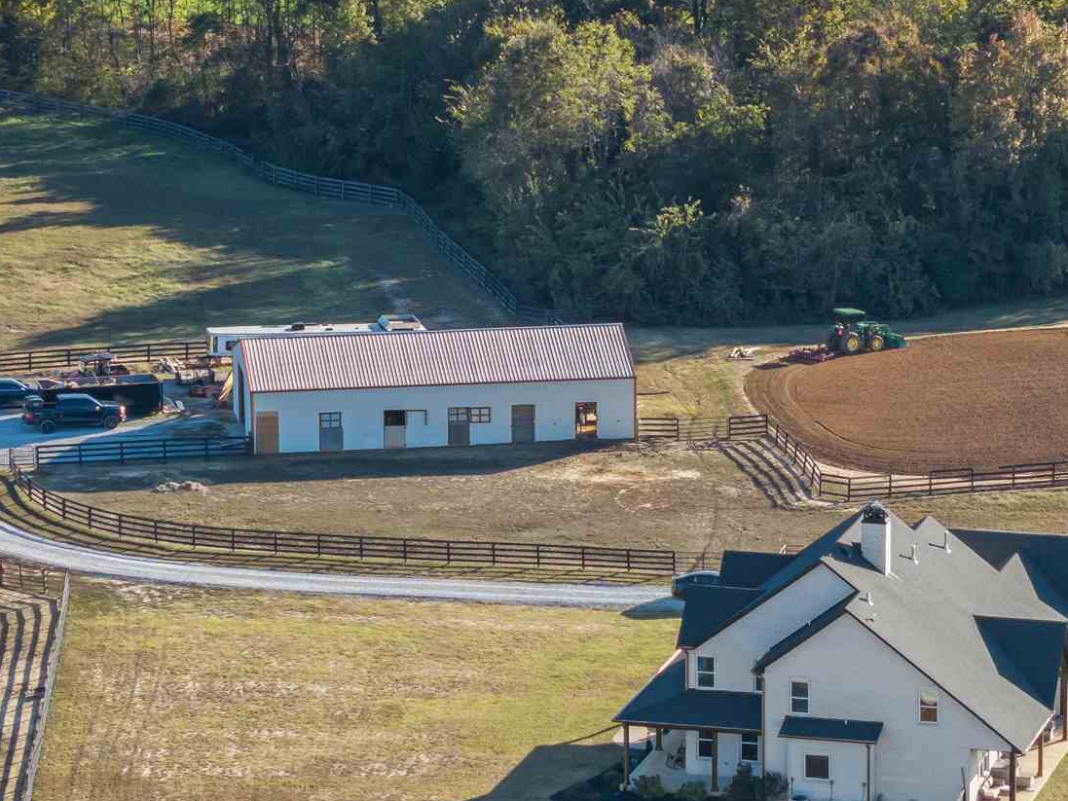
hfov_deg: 10.1
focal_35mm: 196
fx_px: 6048
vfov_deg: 7.6
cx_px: 750
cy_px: 231
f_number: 2.8
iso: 200
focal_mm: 19.35
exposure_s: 1/100
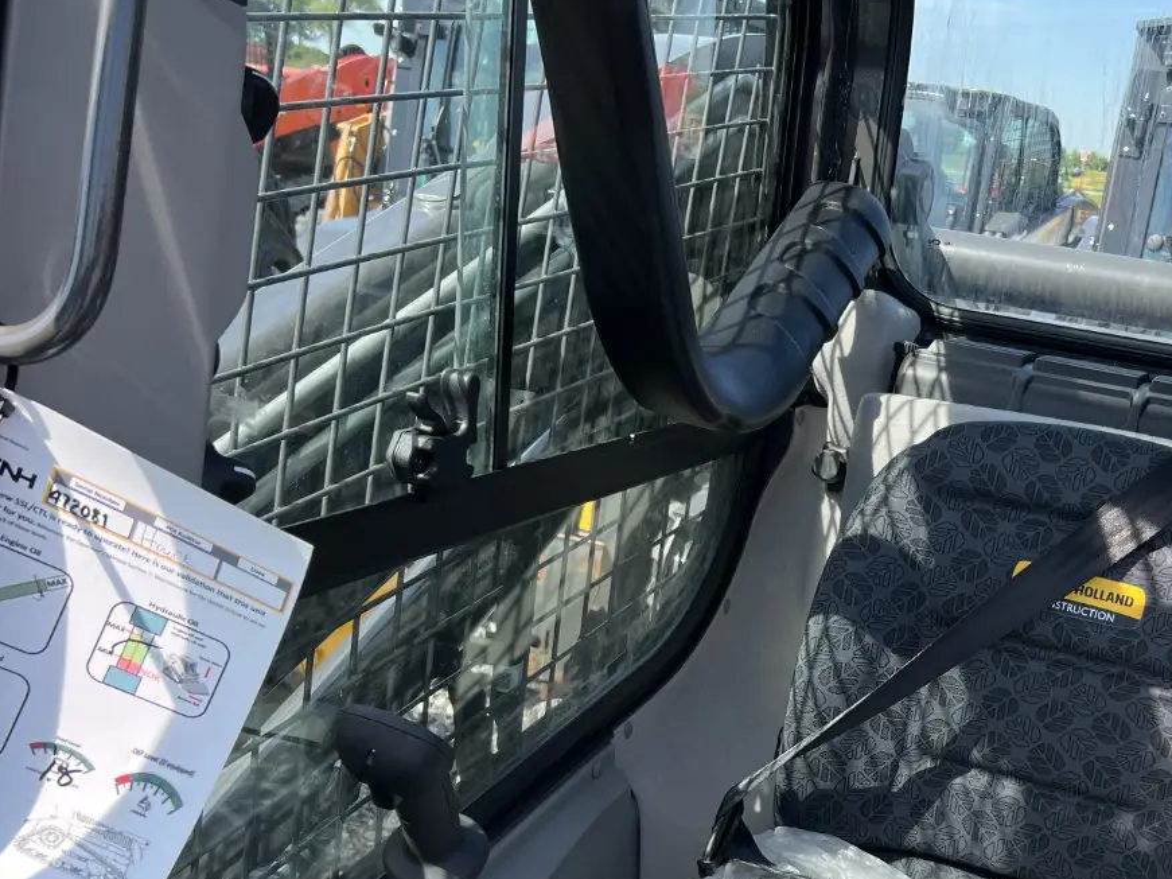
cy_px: 678
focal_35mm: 43
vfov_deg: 32.8
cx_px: 903
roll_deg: -7.0
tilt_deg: -19.1
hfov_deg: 42.3
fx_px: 1456
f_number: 1.5
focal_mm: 5.7
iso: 50
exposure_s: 1/723
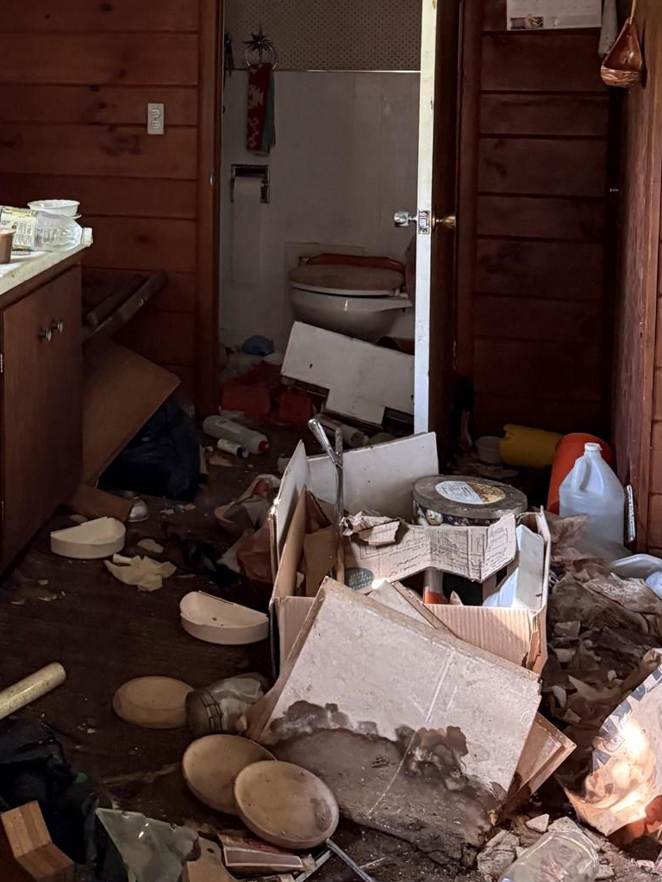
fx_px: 1377
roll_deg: -0.4
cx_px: 31
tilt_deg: -2.9
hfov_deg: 25.9
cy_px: 121
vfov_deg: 34.0
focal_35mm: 54
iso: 800
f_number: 1.78
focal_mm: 6.76
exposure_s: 1/58
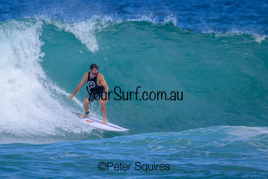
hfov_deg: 1.9
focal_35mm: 1088
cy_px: 92
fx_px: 8101
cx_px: 136
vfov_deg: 1.3
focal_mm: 800
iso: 1100
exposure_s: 1/2000
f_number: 11
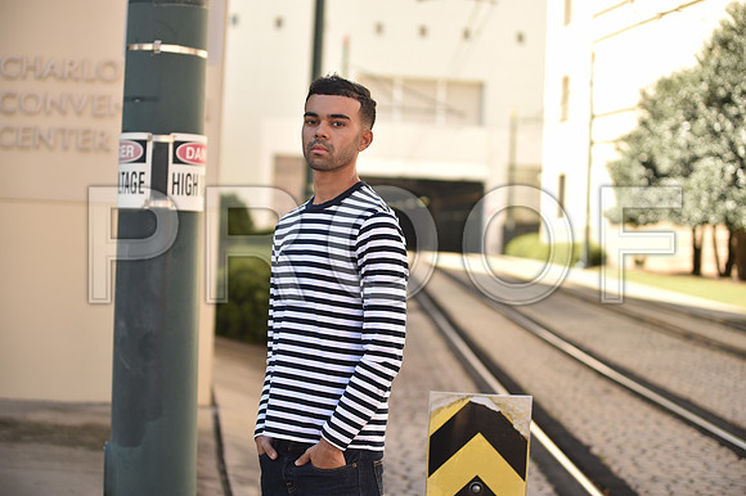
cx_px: 373
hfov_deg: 28.9
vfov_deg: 19.4
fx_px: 1450
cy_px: 248
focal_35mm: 70
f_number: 2.8
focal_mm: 70
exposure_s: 1/250
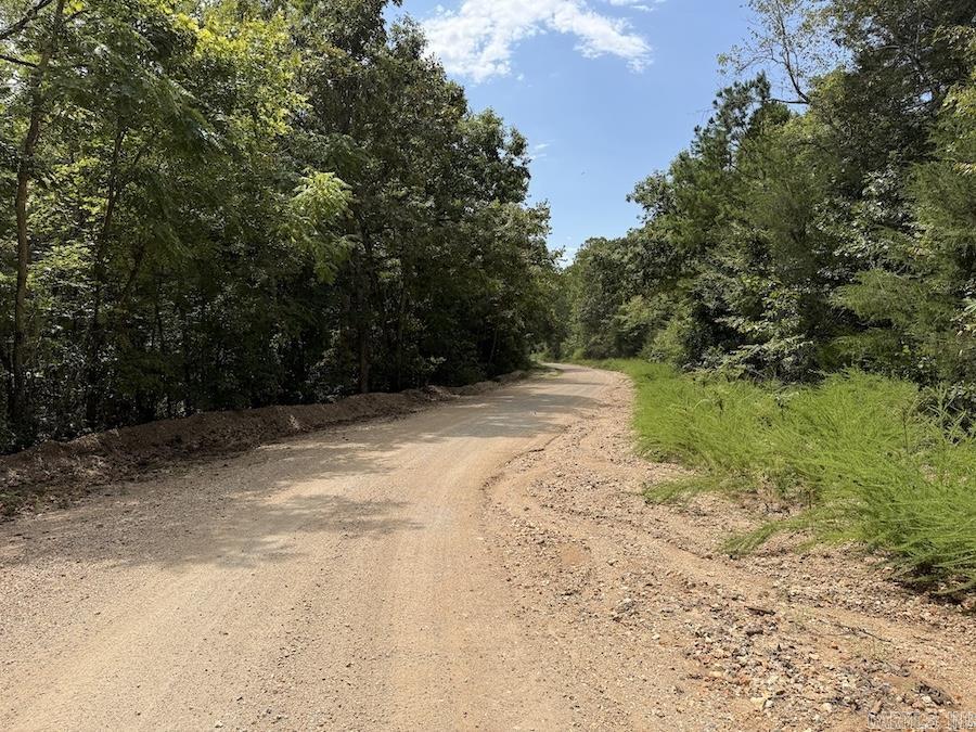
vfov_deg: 56.8
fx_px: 677
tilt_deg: -0.2
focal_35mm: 24
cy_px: 366
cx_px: 488
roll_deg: +1.5
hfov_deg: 71.6
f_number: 1.78
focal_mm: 6.76
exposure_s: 1/3953
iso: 80
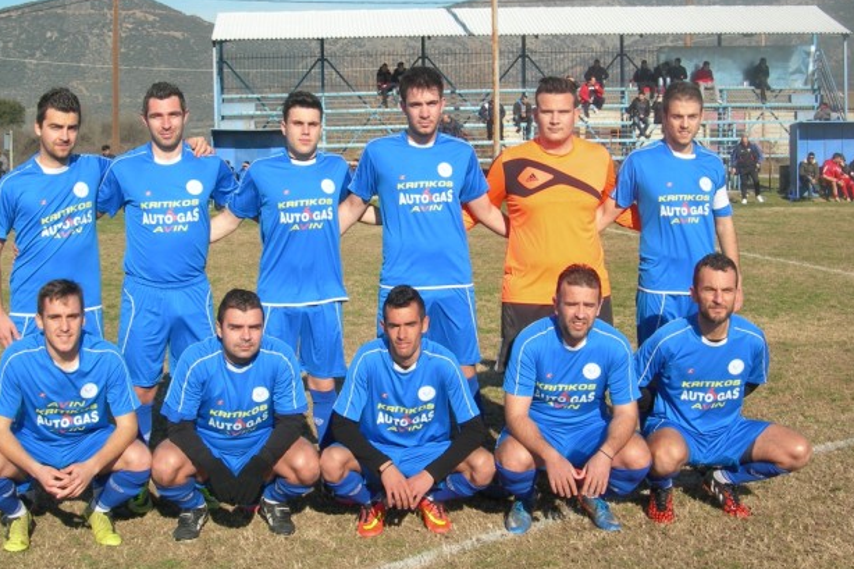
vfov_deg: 23.8
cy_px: 259
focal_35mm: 57
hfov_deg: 35.1
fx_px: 1352
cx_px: 405
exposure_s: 1/410
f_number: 5.4
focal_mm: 10.6
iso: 50
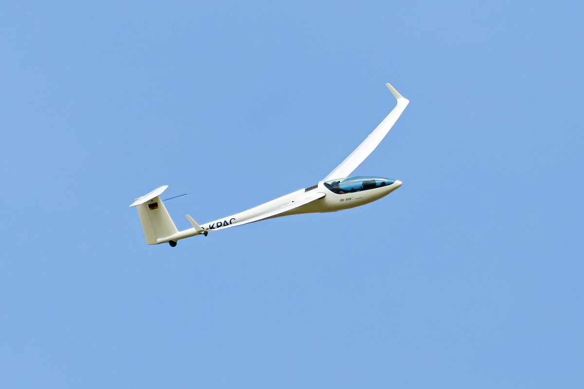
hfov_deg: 2.3
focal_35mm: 900
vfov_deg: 1.5
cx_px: 292
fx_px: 14599
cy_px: 194
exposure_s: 1/2000
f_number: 7.1
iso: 560
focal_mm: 600
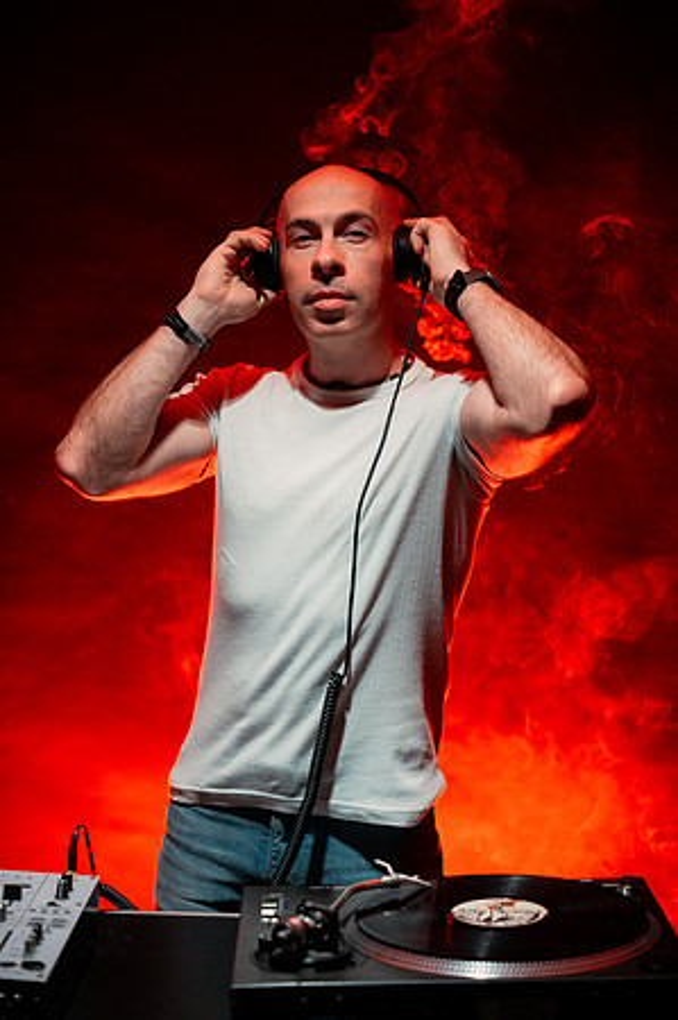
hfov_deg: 19.7
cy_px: 510
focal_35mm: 69
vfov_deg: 29.3
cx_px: 339
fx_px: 1954
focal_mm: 69
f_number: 2.8
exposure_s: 1/100
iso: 800
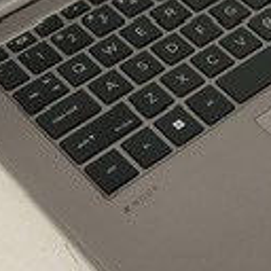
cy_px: -64
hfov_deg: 13.6
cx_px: 222
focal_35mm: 128
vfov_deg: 13.2
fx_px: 1134
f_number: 1.8
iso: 64
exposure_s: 1/50
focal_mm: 3
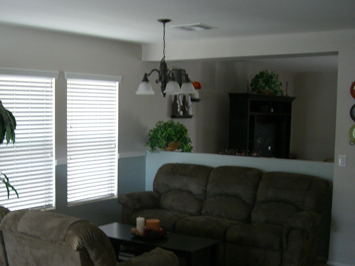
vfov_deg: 27.4
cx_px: 113
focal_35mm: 53
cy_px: 174
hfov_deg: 35.7
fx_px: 544
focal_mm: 6.2
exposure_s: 1/13
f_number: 2.7
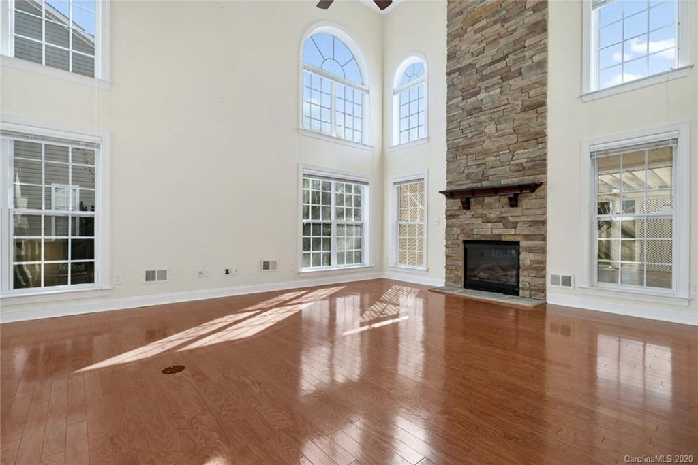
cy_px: 232
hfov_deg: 96.7
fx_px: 310
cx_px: 349
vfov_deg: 73.8
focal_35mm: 16
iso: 320
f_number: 8
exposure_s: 1/20
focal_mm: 16
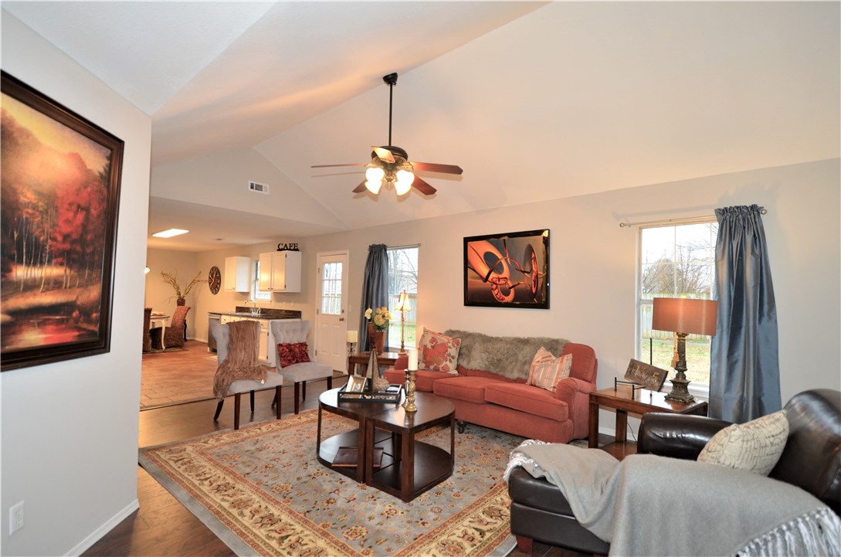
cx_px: 420
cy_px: 278
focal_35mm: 16
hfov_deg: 95.1
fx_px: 385
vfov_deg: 71.8
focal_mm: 11
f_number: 4
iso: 800
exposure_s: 1/60
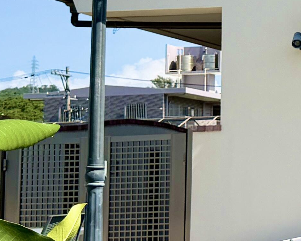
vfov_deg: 10.8
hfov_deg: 12.3
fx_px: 1265
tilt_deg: +7.3
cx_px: 561
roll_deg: +1.1
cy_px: 26
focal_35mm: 142
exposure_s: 1/4975
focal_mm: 6.76
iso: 80
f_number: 1.78
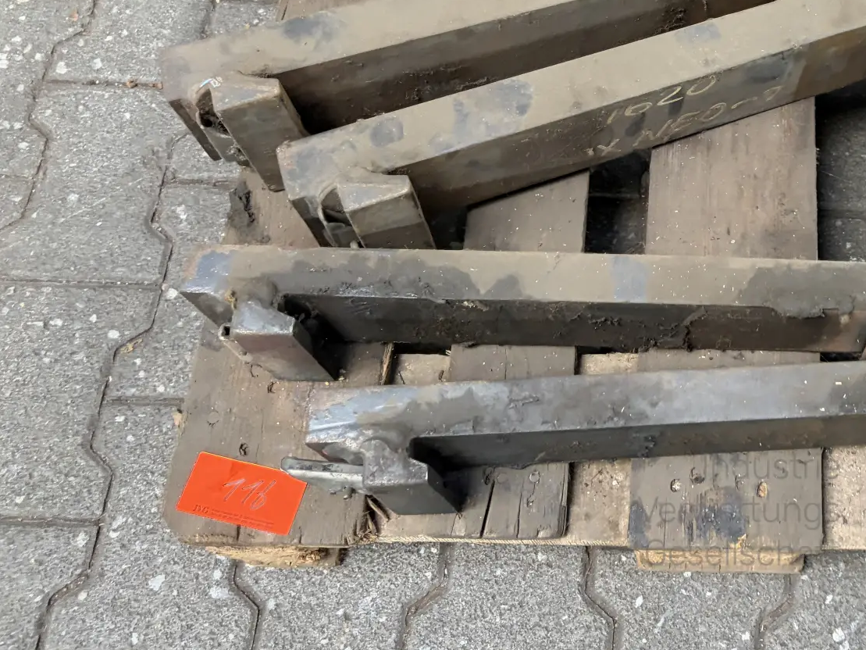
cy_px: 116
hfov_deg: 39.6
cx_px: 749
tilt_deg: -69.6
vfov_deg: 31.2
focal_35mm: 45
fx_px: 1126
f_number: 1.6
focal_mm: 5.96
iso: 320
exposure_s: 1/60
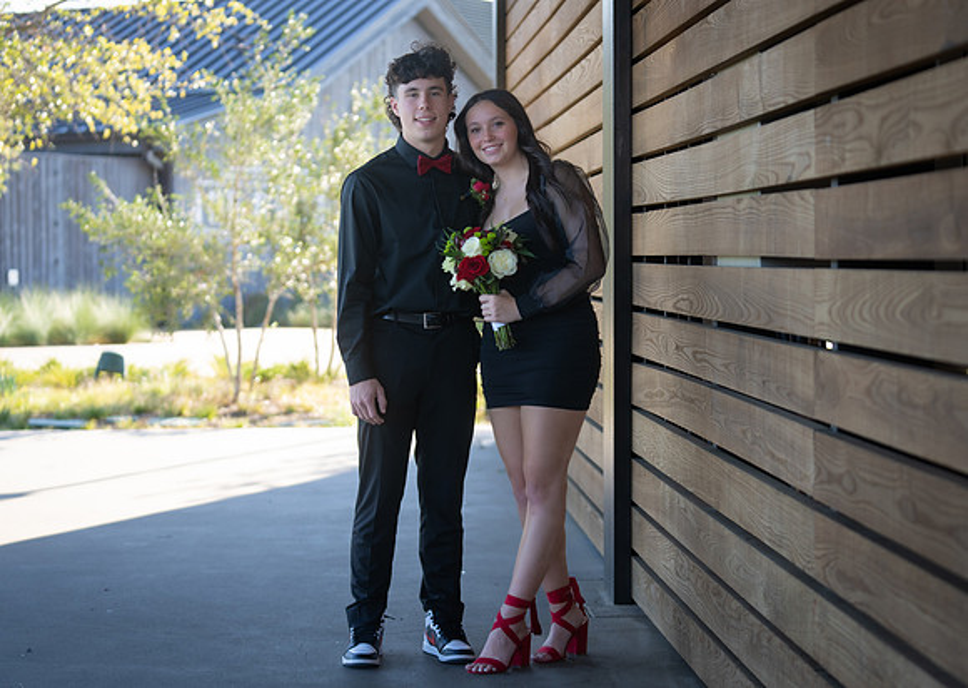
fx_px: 2097
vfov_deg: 18.6
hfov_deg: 26.0
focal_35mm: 76
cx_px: 520
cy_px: 347
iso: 160
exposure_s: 1/320
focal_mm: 70
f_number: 2.8
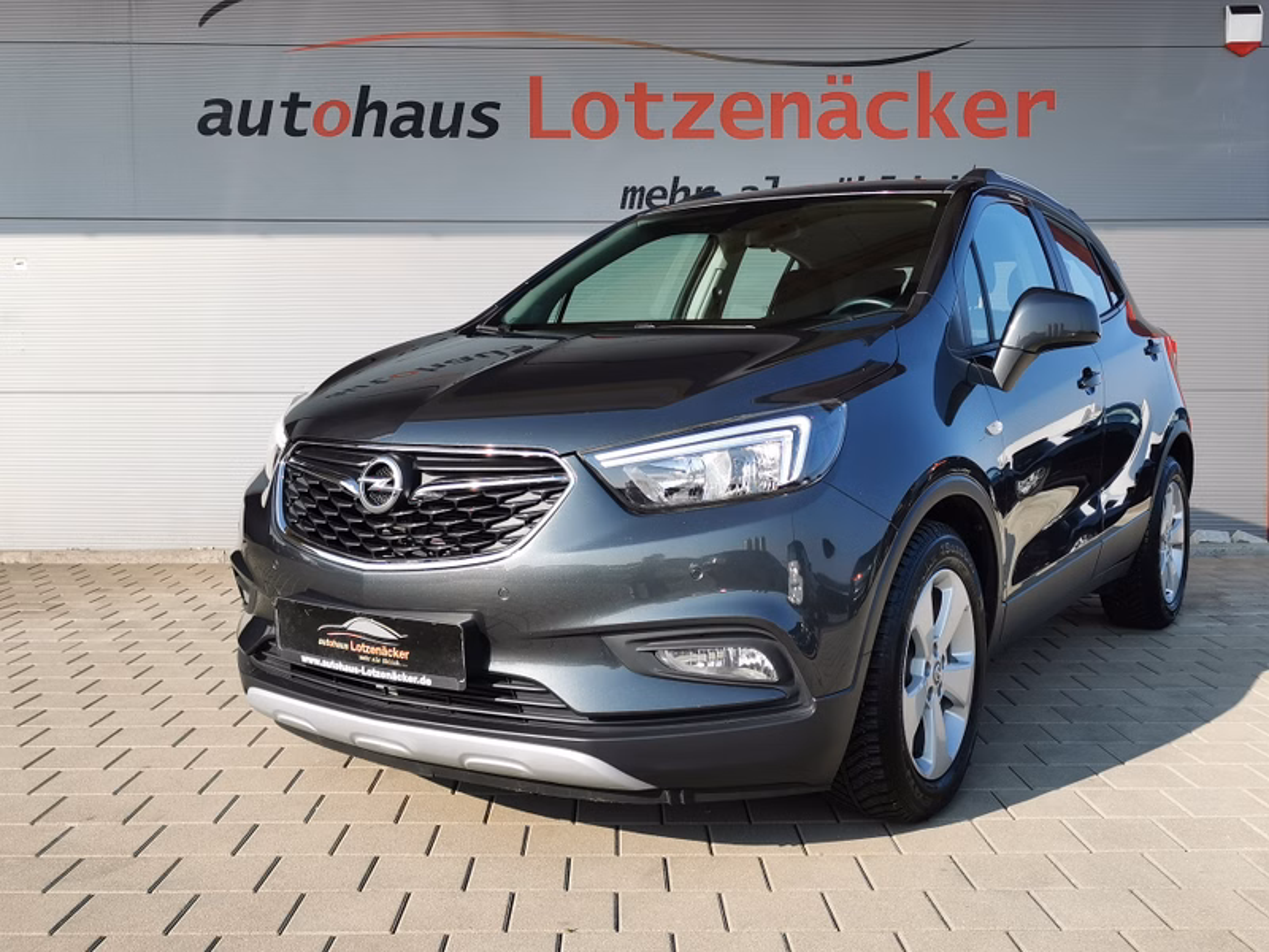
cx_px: 634
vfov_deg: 40.7
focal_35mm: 35
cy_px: 476
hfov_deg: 52.6
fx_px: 1283
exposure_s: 1/1449
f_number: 1.8
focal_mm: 5.58
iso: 50
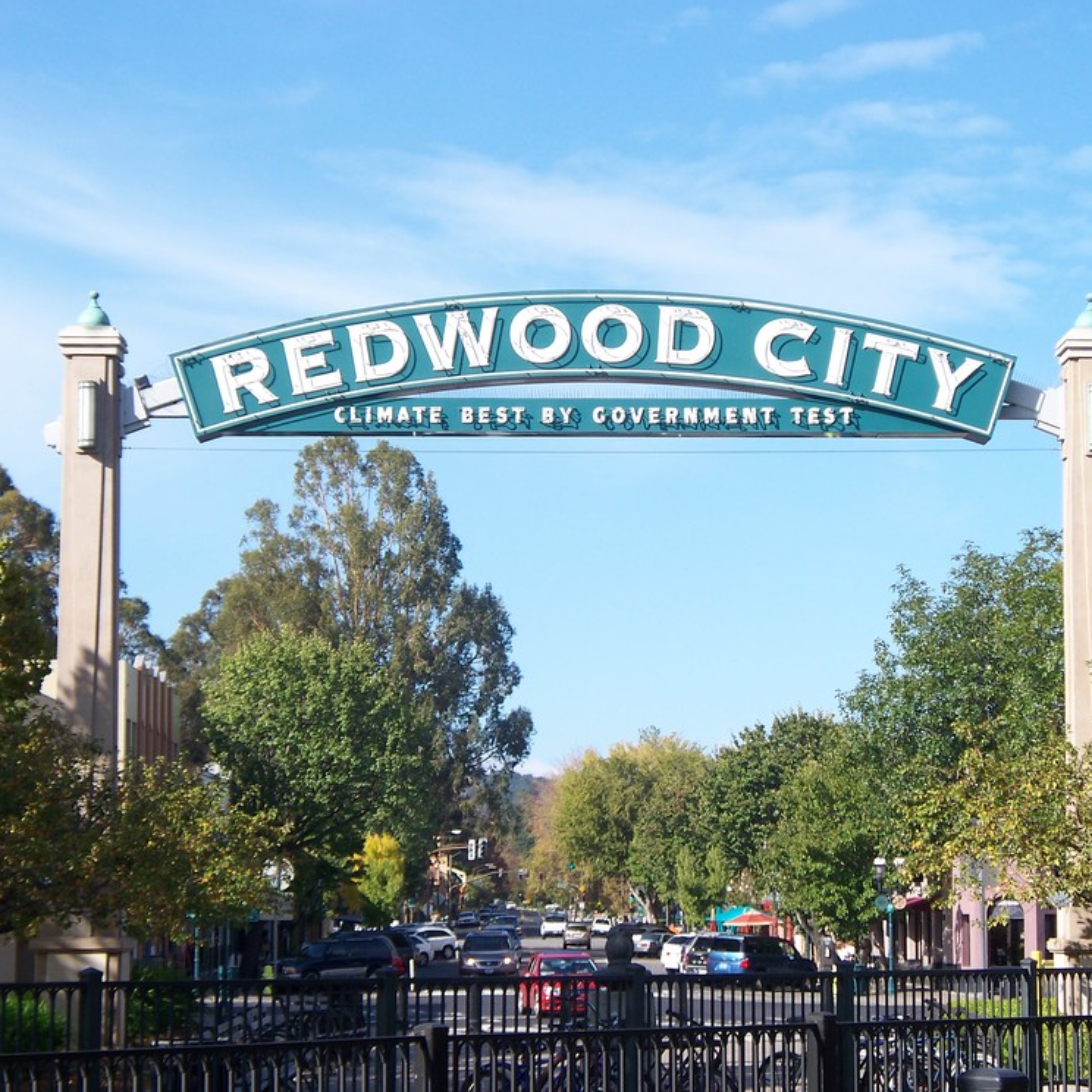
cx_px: 550
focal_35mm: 95
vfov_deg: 18.3
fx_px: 3391
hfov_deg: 18.3
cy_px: 546
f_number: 3.4
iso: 80
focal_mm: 16.86
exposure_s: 1/640
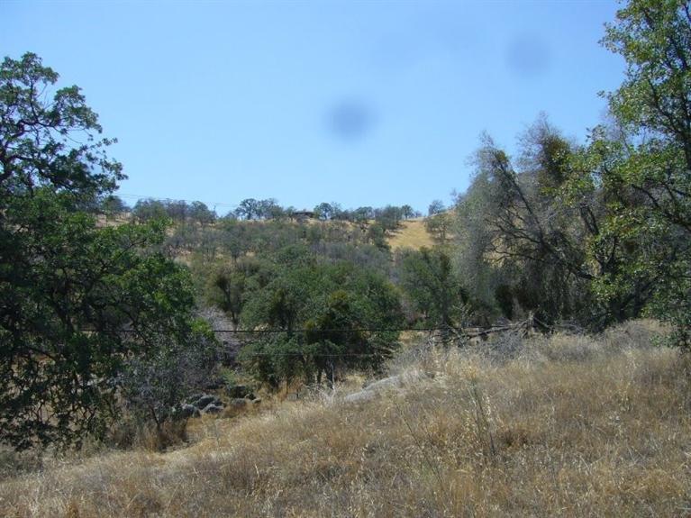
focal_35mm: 35
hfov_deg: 52.6
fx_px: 699
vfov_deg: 40.7
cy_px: 259
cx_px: 346
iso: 100
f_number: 5.6
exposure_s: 1/400
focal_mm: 5.8
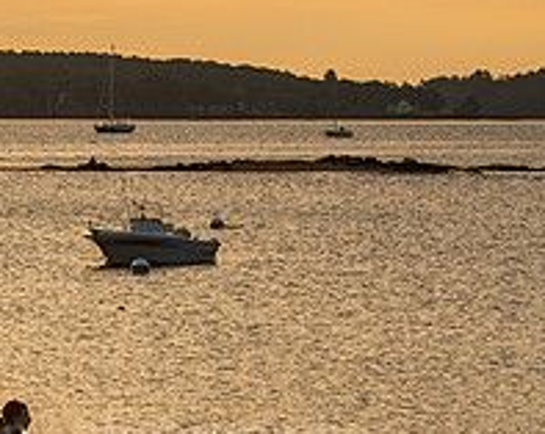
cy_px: 441
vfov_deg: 5.0
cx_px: -19
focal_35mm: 307
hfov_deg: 6.3
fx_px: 4945
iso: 640
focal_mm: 92
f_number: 5.6
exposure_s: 1/4000
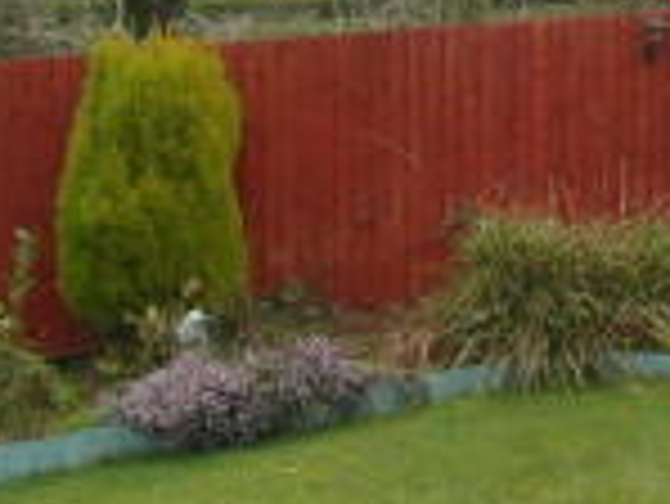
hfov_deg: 19.4
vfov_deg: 15.5
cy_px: 20
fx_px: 1821
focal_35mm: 94
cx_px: 852
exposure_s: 1/60
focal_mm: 4
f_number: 4.6
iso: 80
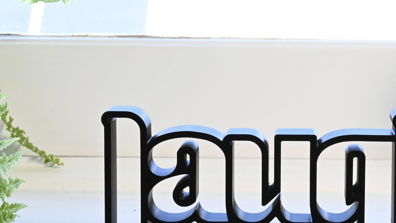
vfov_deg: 7.8
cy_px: 136
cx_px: 288
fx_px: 1638
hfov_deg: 13.7
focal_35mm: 156
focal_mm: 70
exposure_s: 1/125
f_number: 18
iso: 4000
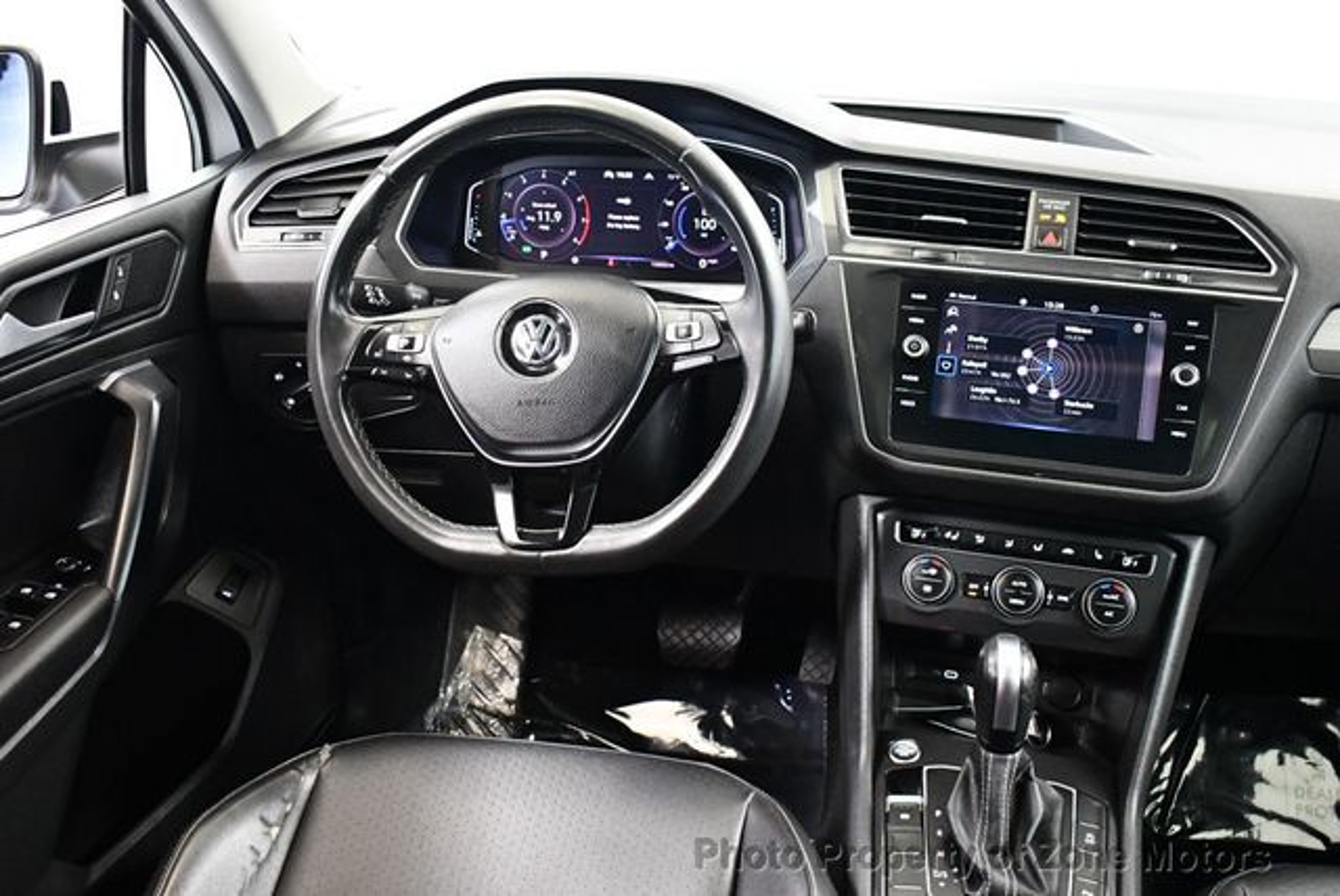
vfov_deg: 36.9
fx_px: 1341
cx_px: 670
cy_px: 448
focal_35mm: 36
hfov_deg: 53.1
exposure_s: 1/60
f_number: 3.5
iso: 5600
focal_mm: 18
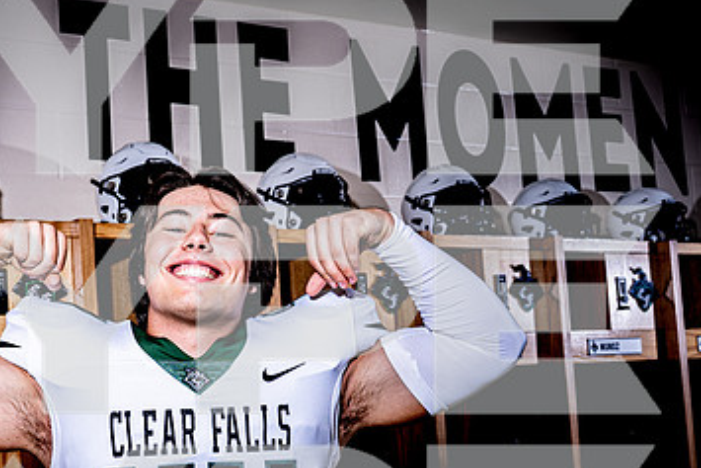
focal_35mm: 64
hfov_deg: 30.8
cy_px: 311
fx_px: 1247
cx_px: 158
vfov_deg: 21.2
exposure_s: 1/250
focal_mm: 34
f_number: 5.6
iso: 100
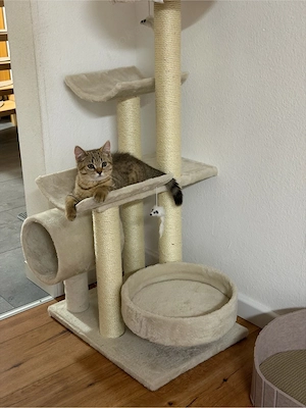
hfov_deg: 30.3
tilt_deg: -19.9
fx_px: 566
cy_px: 204
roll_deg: +1.9
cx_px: 153
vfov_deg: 39.7
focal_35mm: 48
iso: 250
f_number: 1.78
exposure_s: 1/33
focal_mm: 6.76
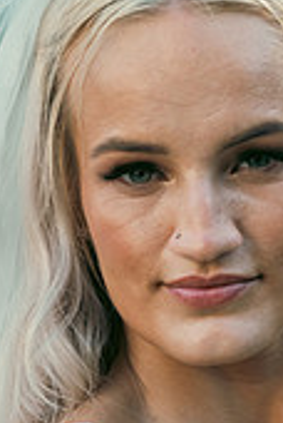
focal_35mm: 383
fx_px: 4498
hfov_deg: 3.6
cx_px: 258
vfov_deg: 5.4
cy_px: 428
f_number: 3.5
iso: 160
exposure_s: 1/200
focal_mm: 145
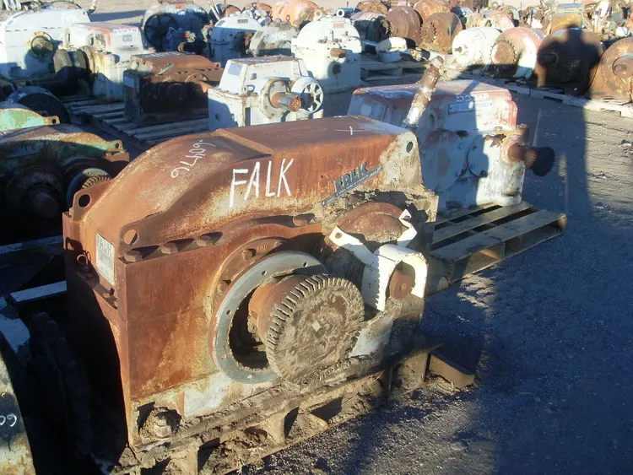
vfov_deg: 37.7
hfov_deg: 49.0
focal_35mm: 38
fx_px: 695
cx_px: 316
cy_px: 238
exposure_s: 1/90
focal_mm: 6.3
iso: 80
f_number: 7.7
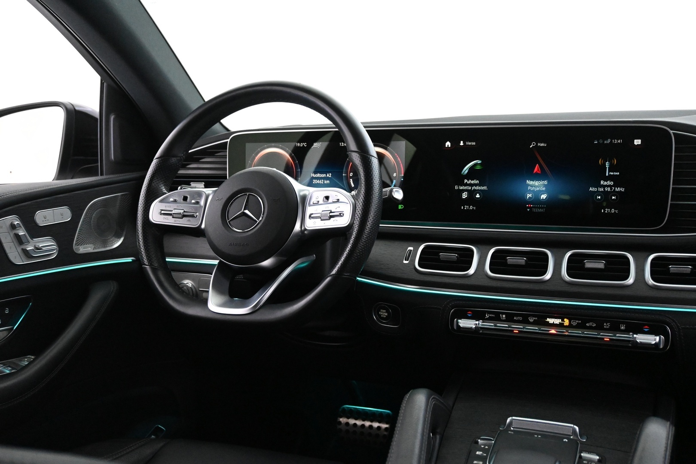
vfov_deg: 38.4
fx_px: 667
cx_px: 348
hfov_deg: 55.1
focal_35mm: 34
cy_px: 232
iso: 6400
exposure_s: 1/40
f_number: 4.2
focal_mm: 23
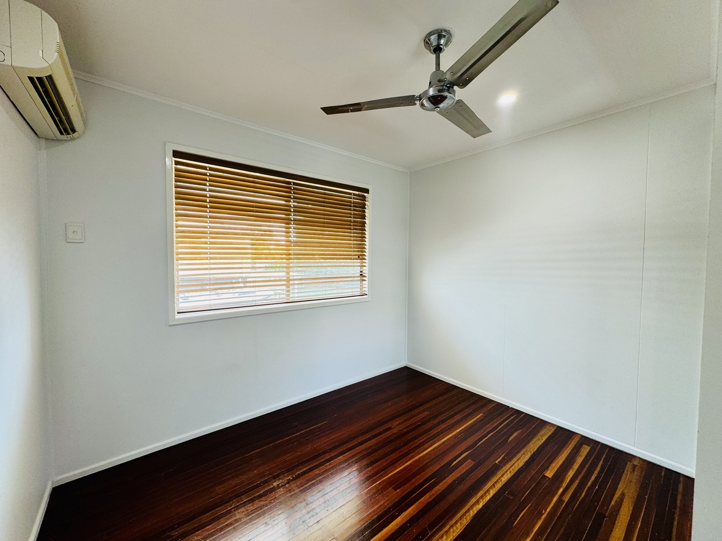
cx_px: 361
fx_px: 292
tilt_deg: -2.8
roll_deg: +0.7
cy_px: 270
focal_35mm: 14
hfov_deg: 102.1
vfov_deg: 85.7
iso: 64
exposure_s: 1/100
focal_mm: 2.22
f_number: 2.2
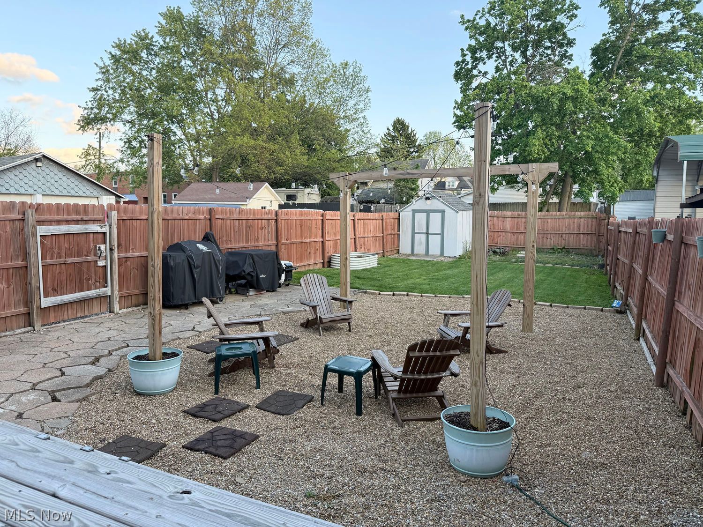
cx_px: 352
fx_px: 487
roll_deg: +0.1
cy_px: 264
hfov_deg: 71.6
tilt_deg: -3.7
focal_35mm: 24
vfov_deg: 56.8
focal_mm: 6.76
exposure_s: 1/266
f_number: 1.78
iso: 100
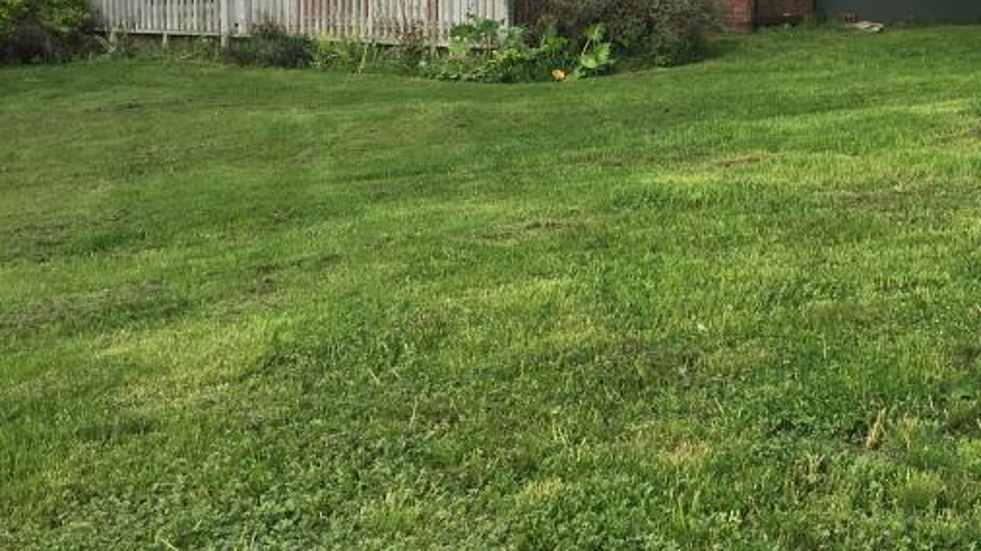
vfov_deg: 18.2
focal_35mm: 64
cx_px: 752
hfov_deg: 32.2
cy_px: -41
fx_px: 1664
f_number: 2.2
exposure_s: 1/206
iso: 25
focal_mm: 4.15
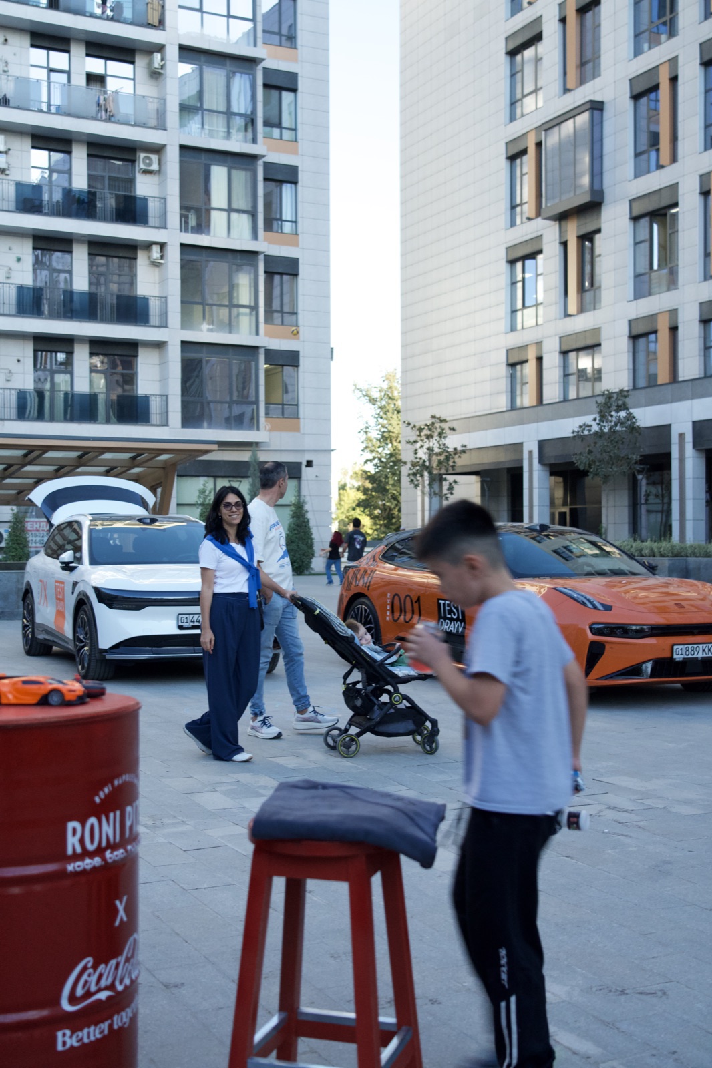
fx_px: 1187
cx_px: 356
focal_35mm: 40
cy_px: 534
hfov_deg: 33.4
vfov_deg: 48.5
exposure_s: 1/50
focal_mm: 40
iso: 3200
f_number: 4
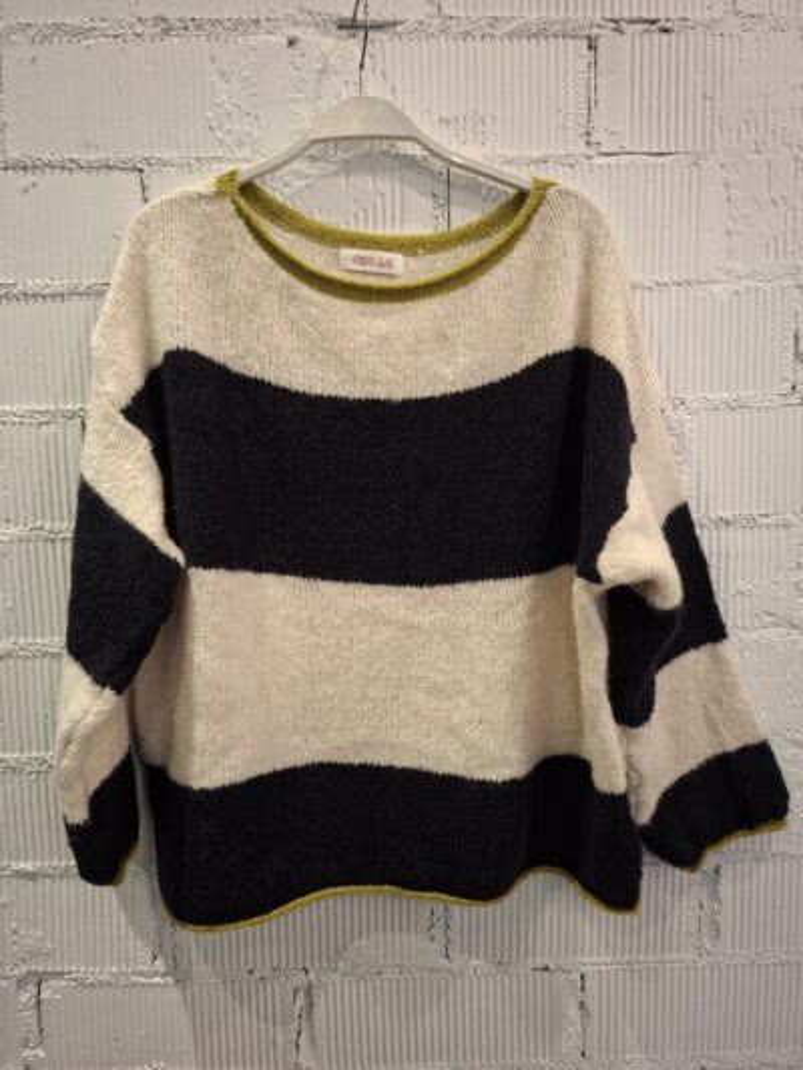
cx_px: 402
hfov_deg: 58.9
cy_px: 535
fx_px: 711
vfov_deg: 73.9
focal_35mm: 23
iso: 320
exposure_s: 1/33
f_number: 1.8
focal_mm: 5.54
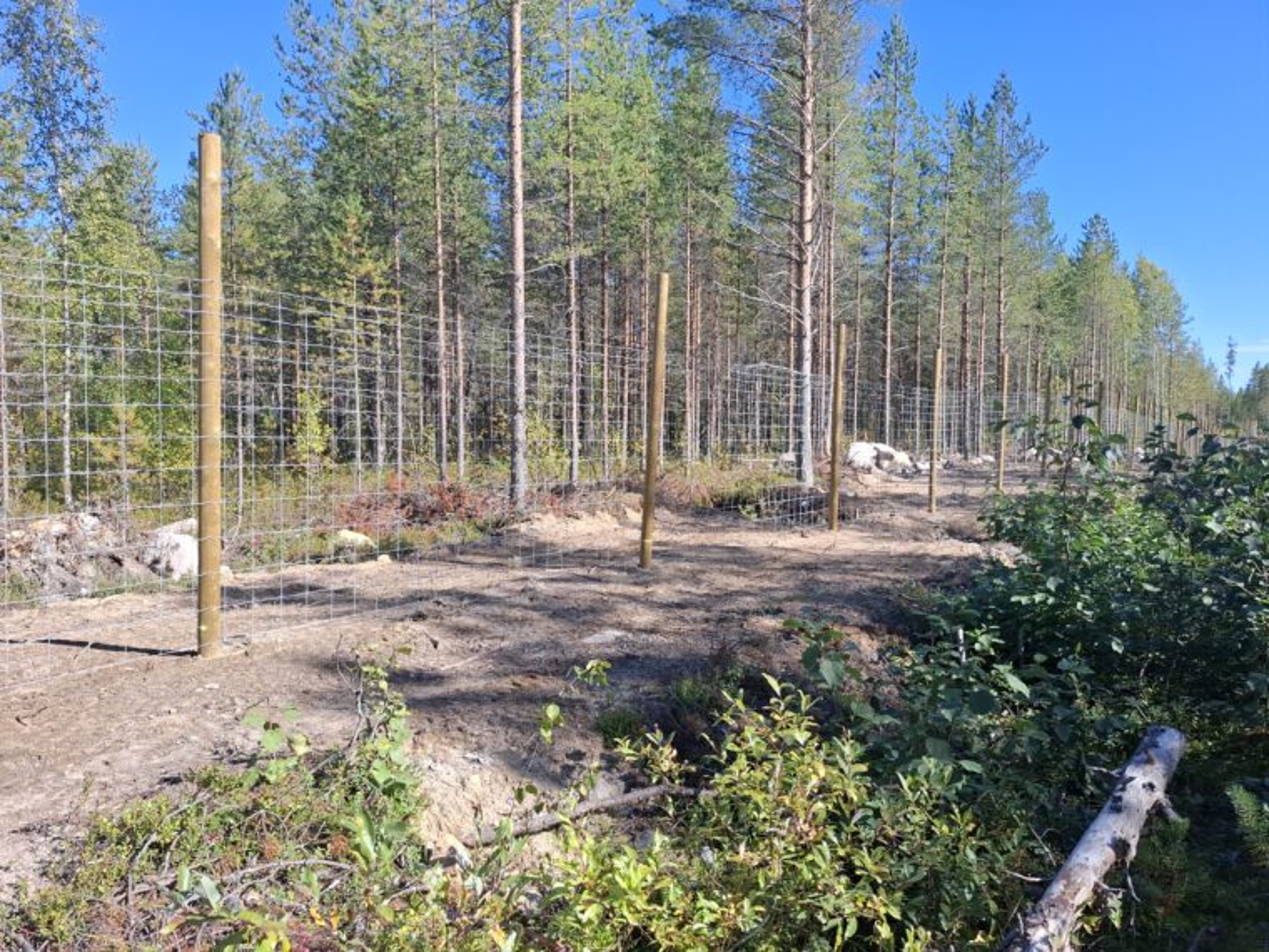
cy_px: 476
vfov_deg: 58.9
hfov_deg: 73.9
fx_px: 843
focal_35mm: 23
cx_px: 634
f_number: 1.8
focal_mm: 5.54
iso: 50
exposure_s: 1/883
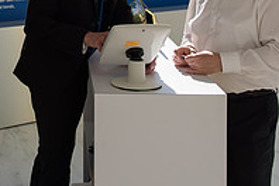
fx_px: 635
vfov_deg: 15.8
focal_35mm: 82
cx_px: 44
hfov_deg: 24.3
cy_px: -60
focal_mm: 28
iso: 200
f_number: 3.2
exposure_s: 1/1600
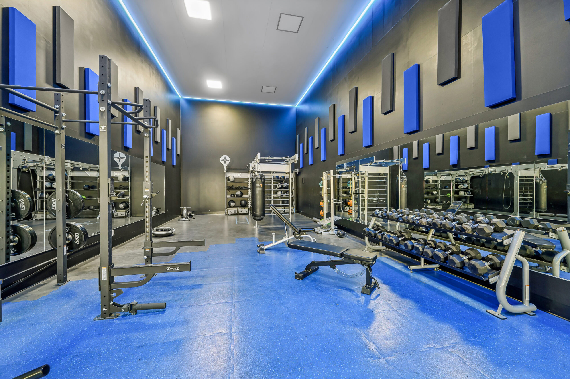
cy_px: 190
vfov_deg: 81.1
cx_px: 285
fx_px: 222
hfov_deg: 104.3
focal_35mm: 14
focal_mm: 14
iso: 400
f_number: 7.1
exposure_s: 1/3.33
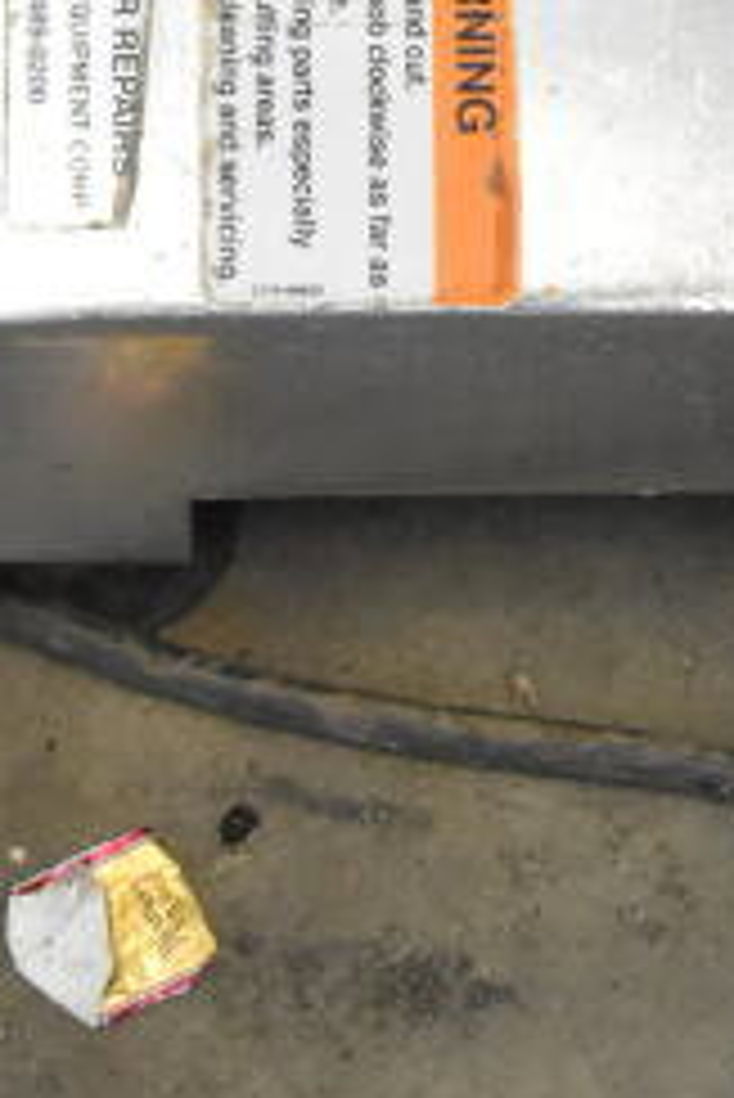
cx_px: 653
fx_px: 7722
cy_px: -900
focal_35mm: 253
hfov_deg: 5.4
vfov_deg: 7.9
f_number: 5
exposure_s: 1/80
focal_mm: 45
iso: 3600
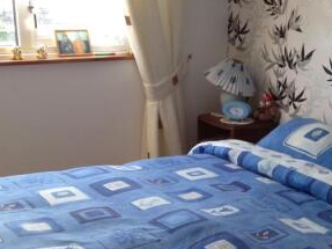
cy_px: 223
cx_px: 256
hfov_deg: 27.0
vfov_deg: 20.3
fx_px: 681
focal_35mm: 71
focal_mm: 4.28
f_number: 2.4
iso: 50
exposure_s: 1/24
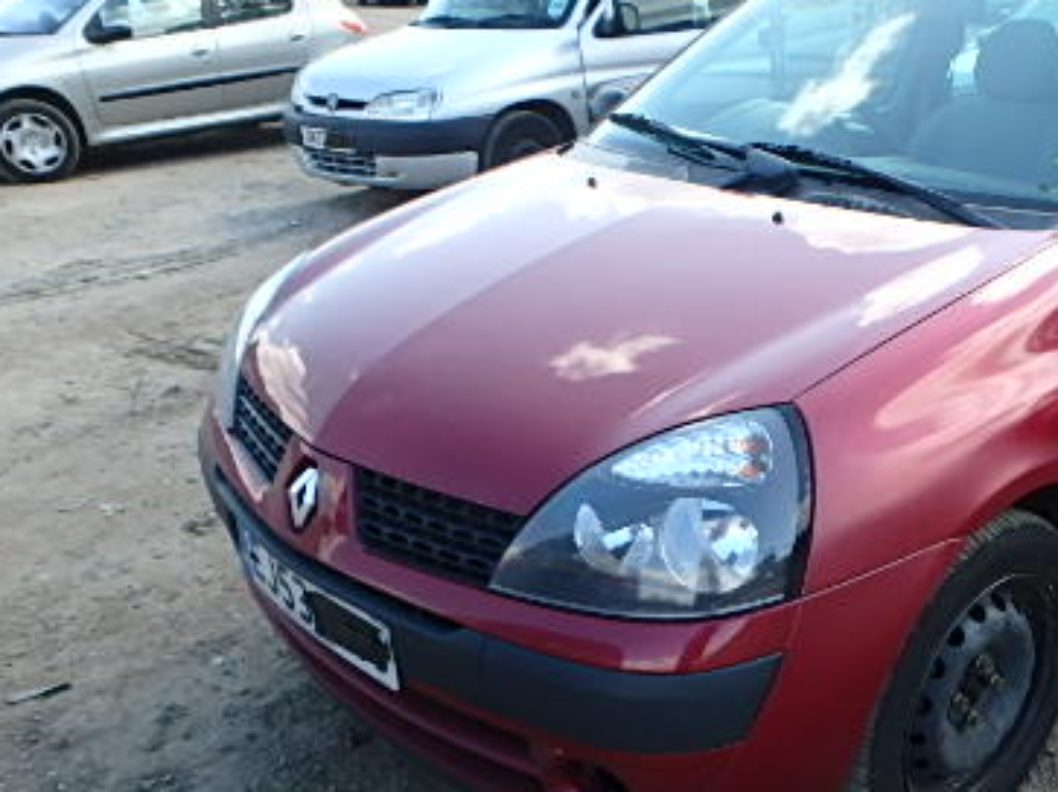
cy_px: 492
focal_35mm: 37
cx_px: 781
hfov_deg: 48.4
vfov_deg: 38.4
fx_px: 1130
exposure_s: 1/200
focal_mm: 3.7
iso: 125
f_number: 3.5
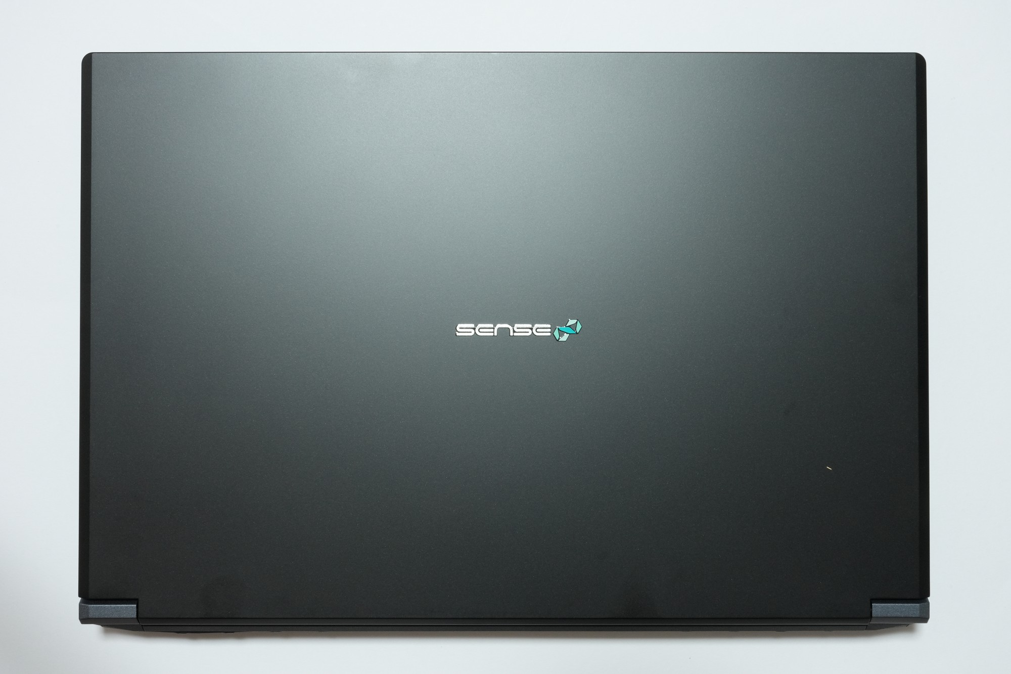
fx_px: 1292
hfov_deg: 42.7
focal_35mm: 46
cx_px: 506
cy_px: 337
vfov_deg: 29.2
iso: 1600
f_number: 22
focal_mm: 46
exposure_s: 1/2
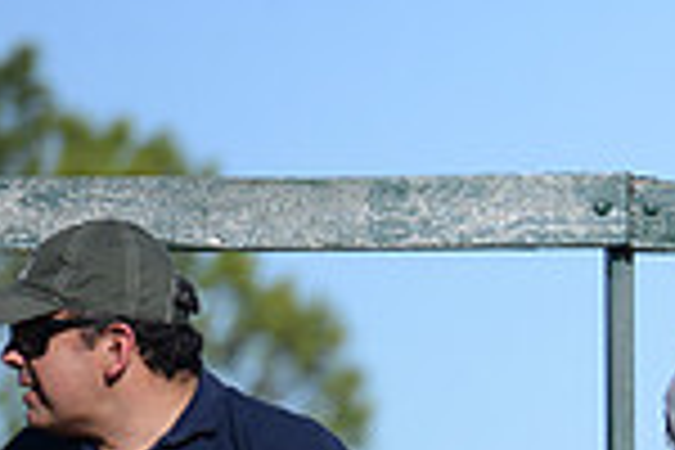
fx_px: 14118
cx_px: 1220
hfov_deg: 2.7
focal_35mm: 753
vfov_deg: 1.8
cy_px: 866
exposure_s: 1/1600
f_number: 5.3
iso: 320
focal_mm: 195
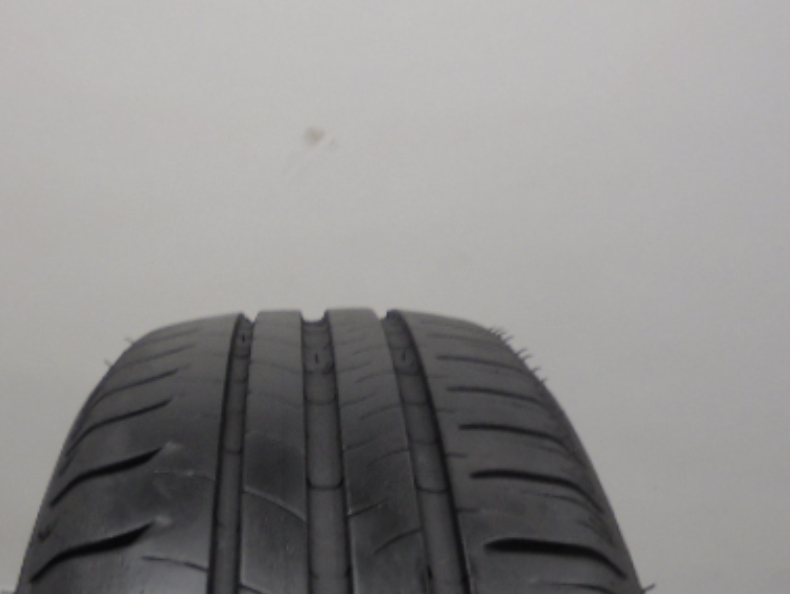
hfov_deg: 42.6
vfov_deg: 32.9
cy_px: 337
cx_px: 295
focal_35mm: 44
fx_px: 1005
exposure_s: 1/30
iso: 100
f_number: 3.5
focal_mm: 4.6
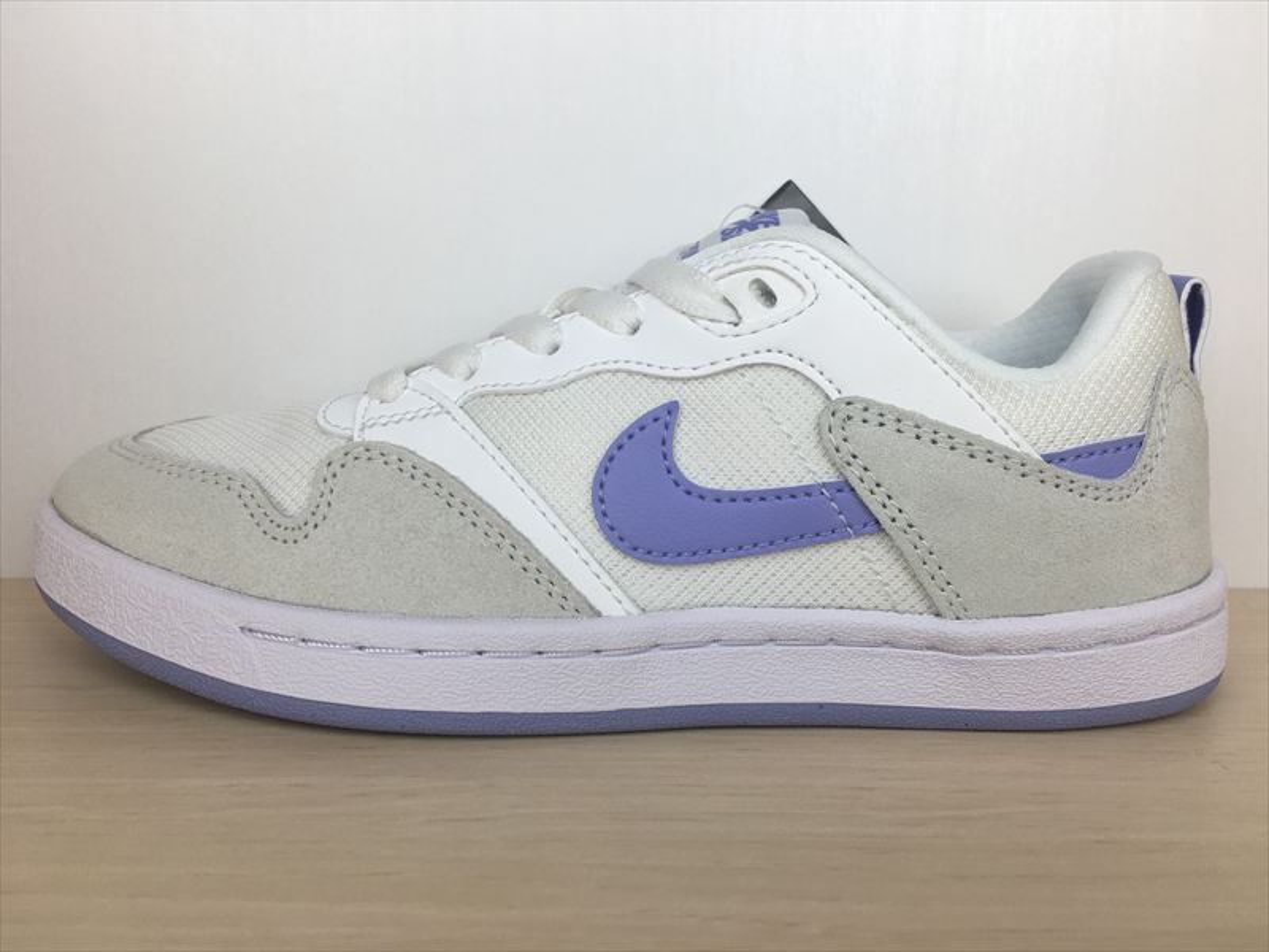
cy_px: 476
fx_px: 1063
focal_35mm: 29
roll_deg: -0.4
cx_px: 634
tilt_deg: -10.0
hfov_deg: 61.7
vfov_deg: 48.2
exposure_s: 1/232
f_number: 2.2
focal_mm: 4.15
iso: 25
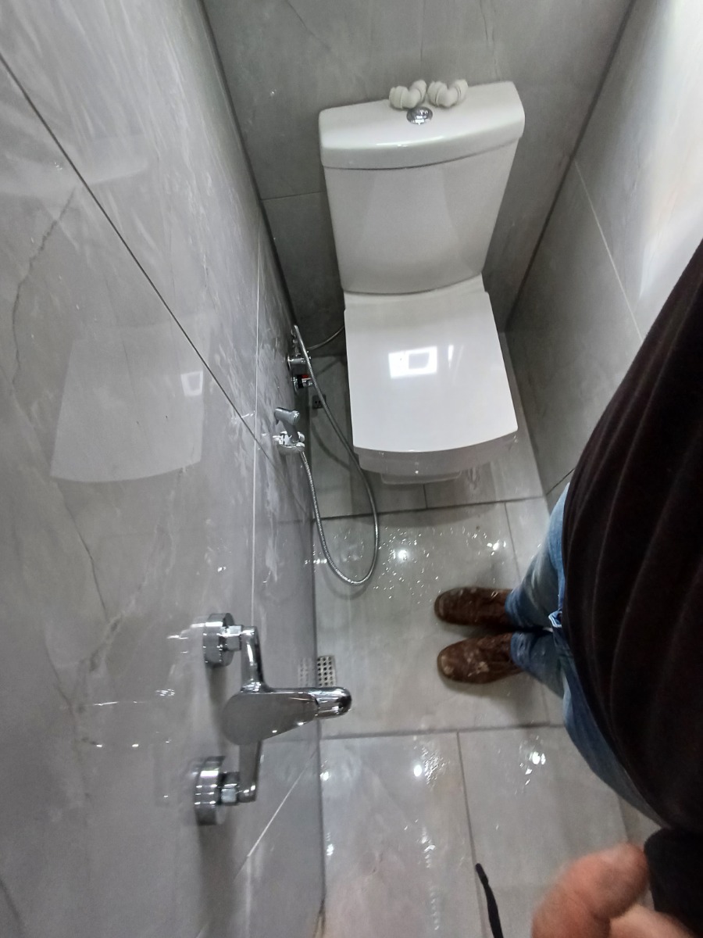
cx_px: 352
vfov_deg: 94.5
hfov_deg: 78.1
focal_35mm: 16
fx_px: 433
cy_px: 469
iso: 125
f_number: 2.2
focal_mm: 1.64
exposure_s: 1/50
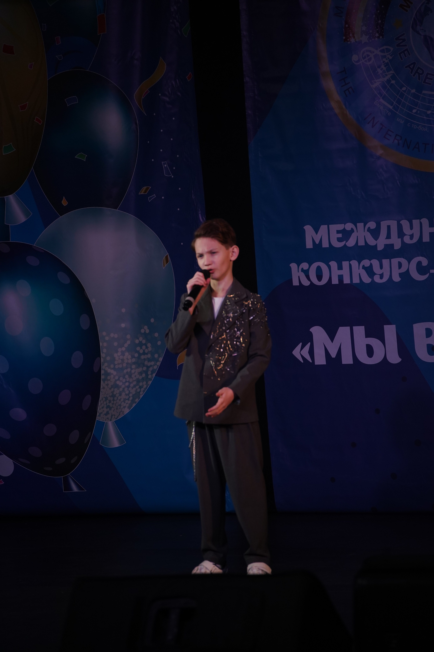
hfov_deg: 7.1
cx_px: 217
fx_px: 3490
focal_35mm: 193
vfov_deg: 10.7
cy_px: 326
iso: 1600
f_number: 5.6
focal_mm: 193
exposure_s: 1/400
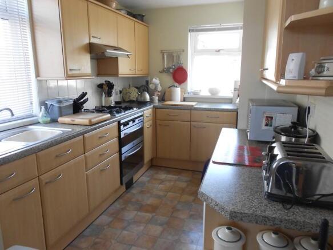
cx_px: 166
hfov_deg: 67.3
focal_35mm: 26
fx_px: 250
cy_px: 125
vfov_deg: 53.0
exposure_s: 1/30
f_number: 3.2
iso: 200
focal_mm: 4.6
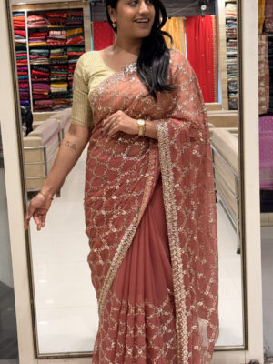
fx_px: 389
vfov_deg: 50.1
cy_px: 182
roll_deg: +2.1
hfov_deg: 38.7
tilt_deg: -9.1
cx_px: 136
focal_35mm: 37
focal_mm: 6.76
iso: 64
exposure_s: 1/100
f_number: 1.78
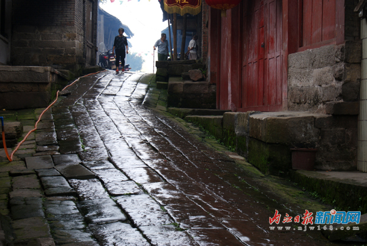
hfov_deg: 22.6
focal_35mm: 90
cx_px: 184
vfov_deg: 15.2
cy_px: 123
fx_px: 919
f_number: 6.3
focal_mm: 60
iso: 100
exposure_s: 1/125
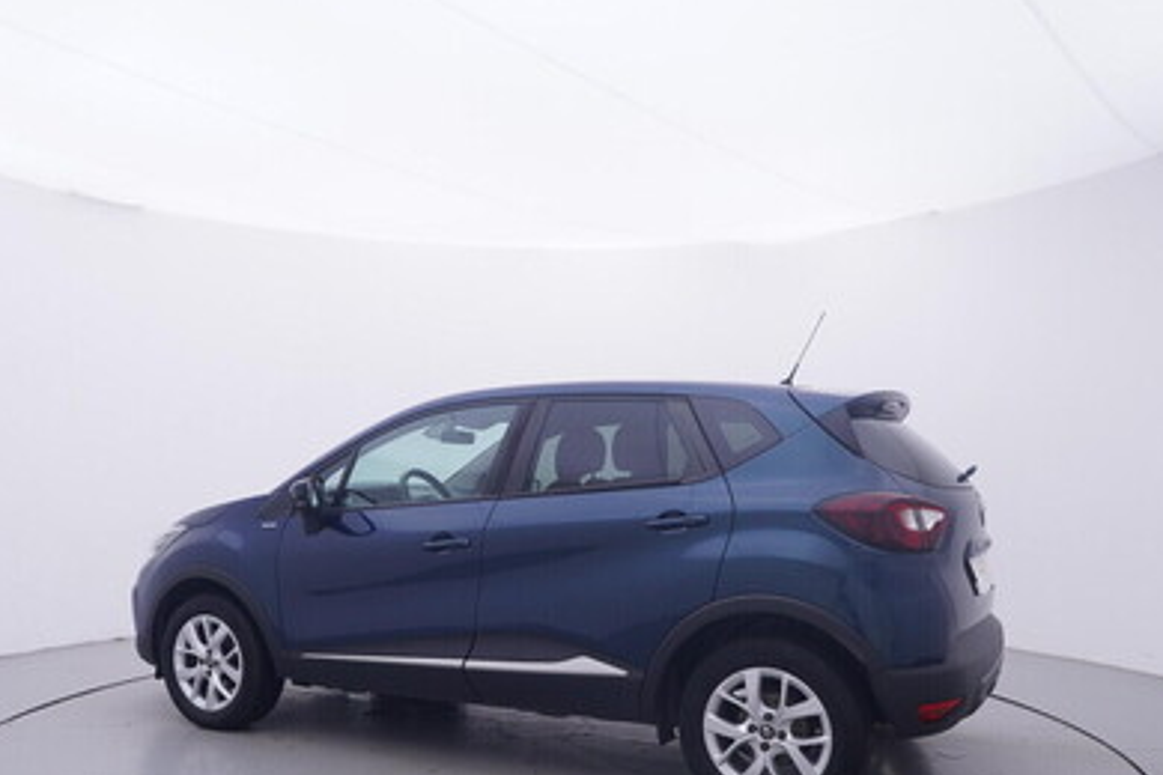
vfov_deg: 40.8
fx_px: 1024
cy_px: 529
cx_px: 544
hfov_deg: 59.1
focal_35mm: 32
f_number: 5
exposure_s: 1/80
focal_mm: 15
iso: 200
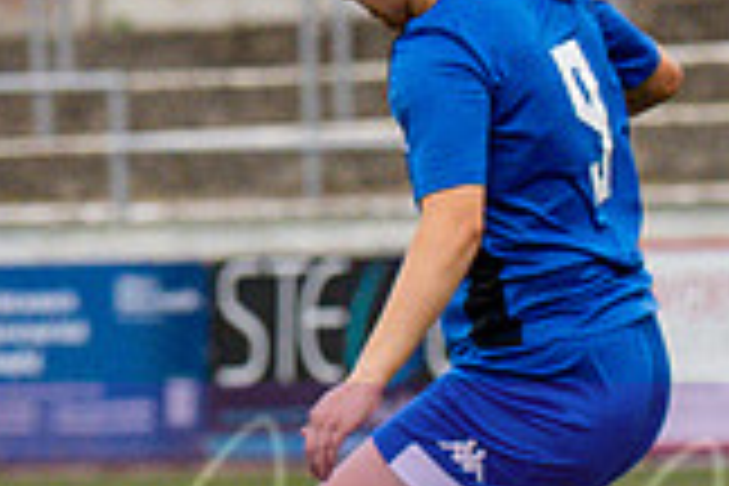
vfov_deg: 0.9
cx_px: 75
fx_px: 30514
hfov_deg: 1.4
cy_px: 324
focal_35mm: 1507
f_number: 4
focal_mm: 135
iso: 640
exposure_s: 1/2000
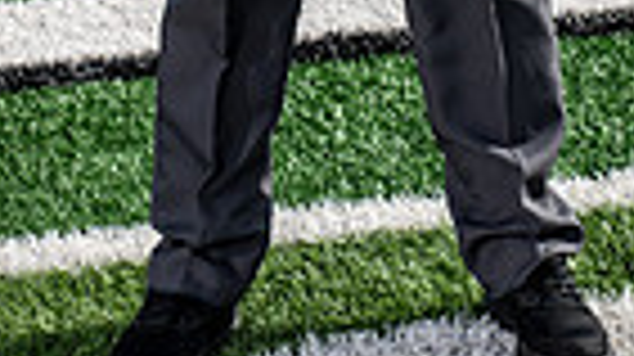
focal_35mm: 147
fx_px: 2469
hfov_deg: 14.6
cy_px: -523
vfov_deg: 7.6
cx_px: 351
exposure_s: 1/400
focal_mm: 44
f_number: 7.1
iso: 125
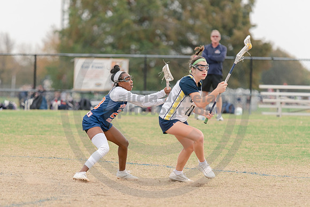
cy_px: 145
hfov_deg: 5.3
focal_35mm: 387
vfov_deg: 3.6
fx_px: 3332
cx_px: 138
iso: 320
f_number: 2.8
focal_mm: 200
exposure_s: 1/1250
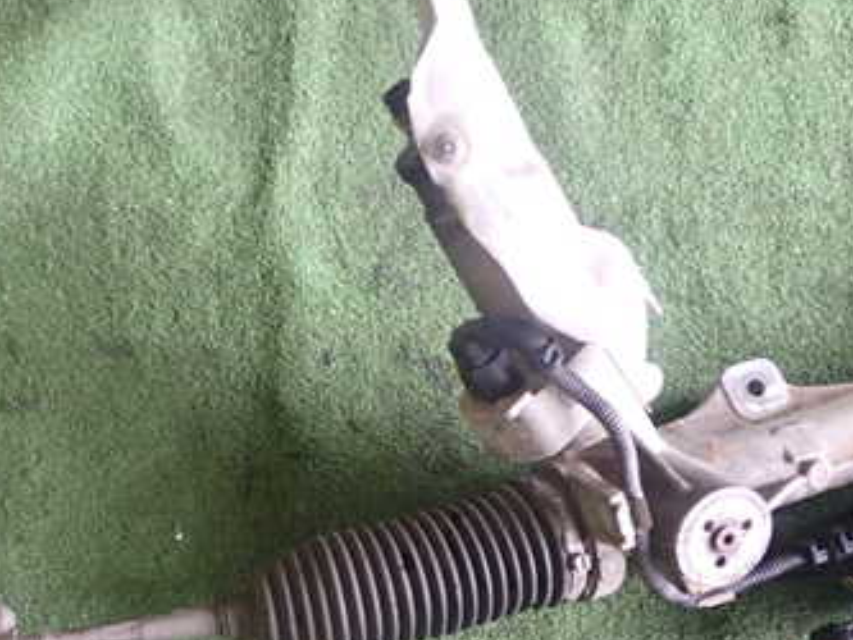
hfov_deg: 35.0
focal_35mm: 54
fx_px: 1331
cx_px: 243
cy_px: 535
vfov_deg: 26.4
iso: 320
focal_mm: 5.4
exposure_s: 1/30
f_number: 2.3
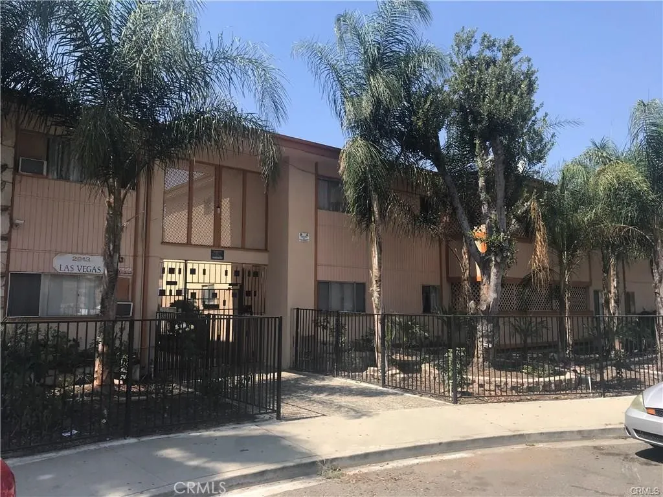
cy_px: 248
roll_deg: +0.6
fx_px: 536
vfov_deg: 49.7
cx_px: 332
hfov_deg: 63.4
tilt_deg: +7.4
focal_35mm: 28
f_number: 1.8
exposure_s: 1/1259
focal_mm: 3.99
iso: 20
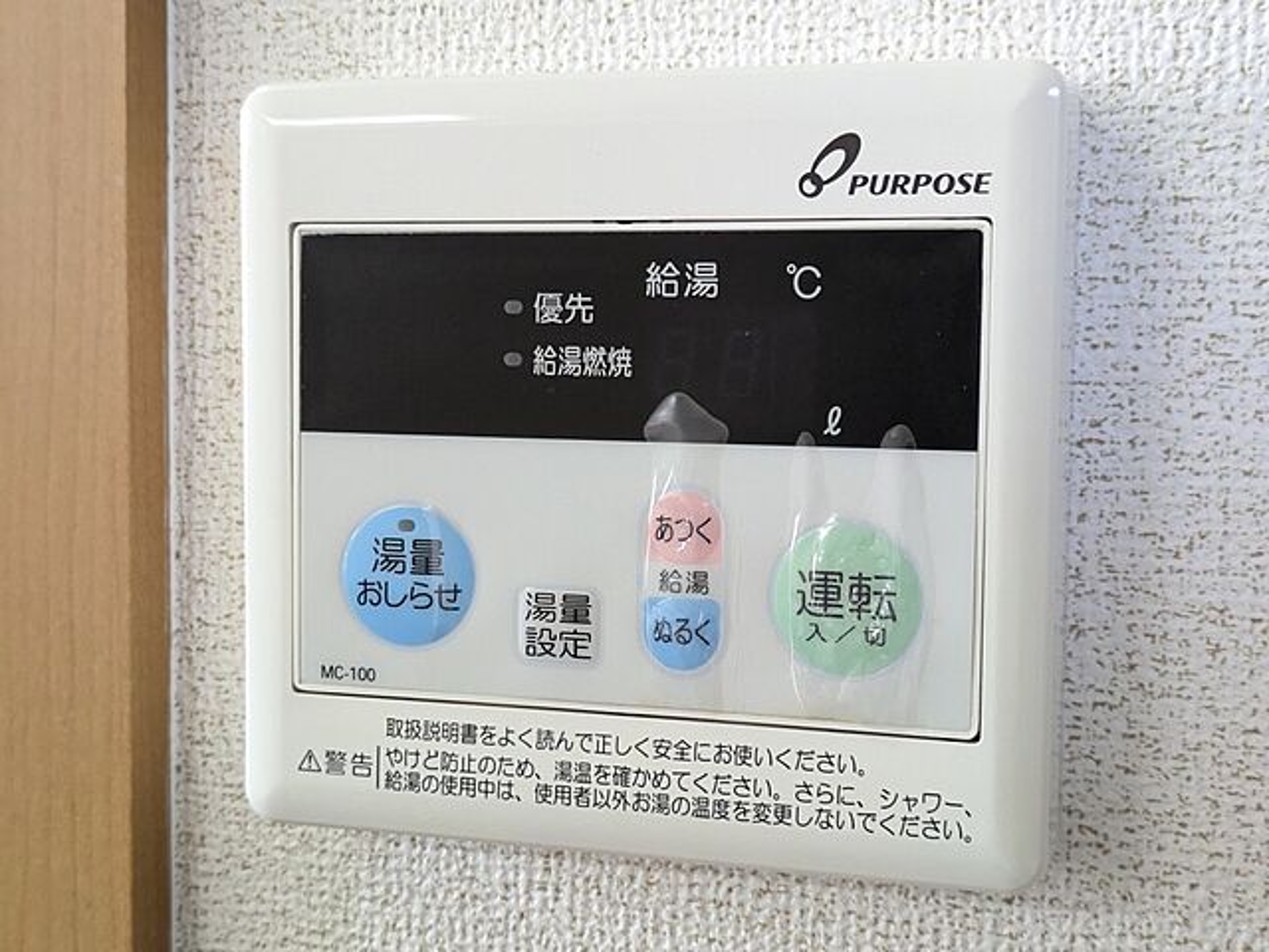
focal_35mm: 51
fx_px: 1870
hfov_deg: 37.5
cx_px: 634
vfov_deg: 28.6
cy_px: 476
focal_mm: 5.43
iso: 548
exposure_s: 1/120
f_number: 1.89
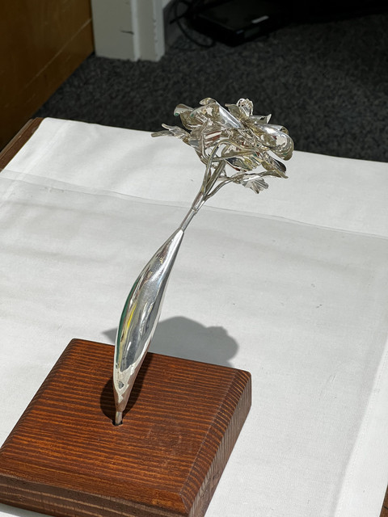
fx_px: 1151
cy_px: 258
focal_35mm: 77
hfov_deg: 19.1
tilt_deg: -35.4
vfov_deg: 25.3
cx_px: 194
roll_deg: +2.3
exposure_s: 1/40
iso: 160
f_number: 2.8
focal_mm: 9
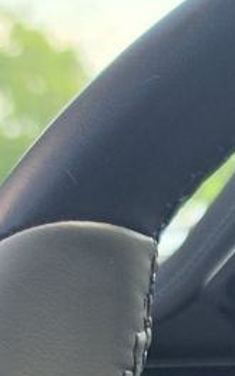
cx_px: 741
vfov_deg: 12.8
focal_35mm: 148
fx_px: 1517
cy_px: 681
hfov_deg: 7.6
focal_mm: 6.5
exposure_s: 1/223
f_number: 1.4
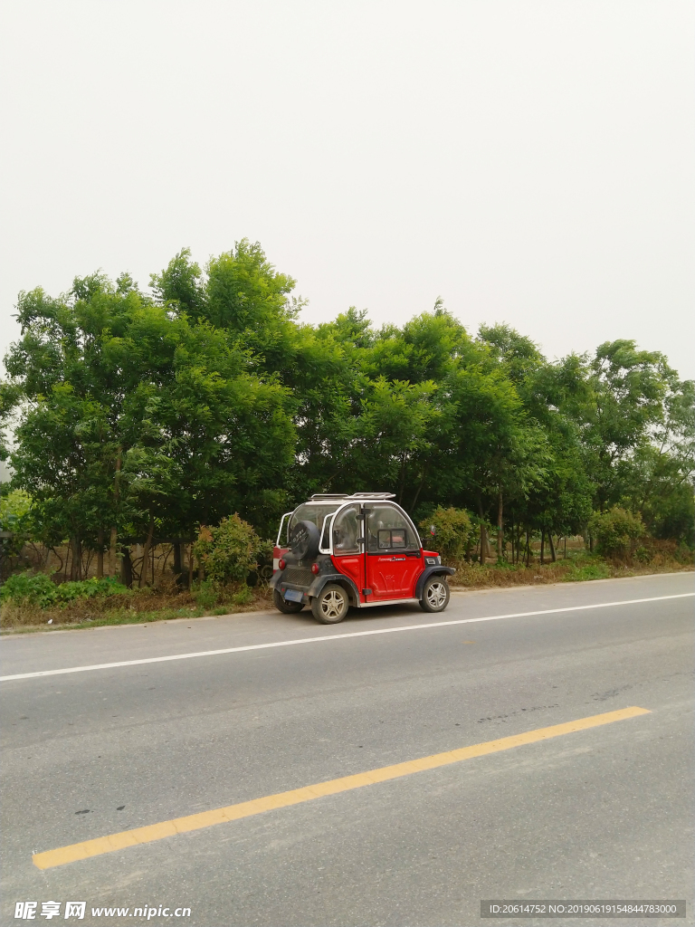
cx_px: 348
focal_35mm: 25
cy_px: 464
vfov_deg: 69.4
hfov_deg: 54.9
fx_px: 669
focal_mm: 4.28
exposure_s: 1/2553
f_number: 1.75
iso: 100
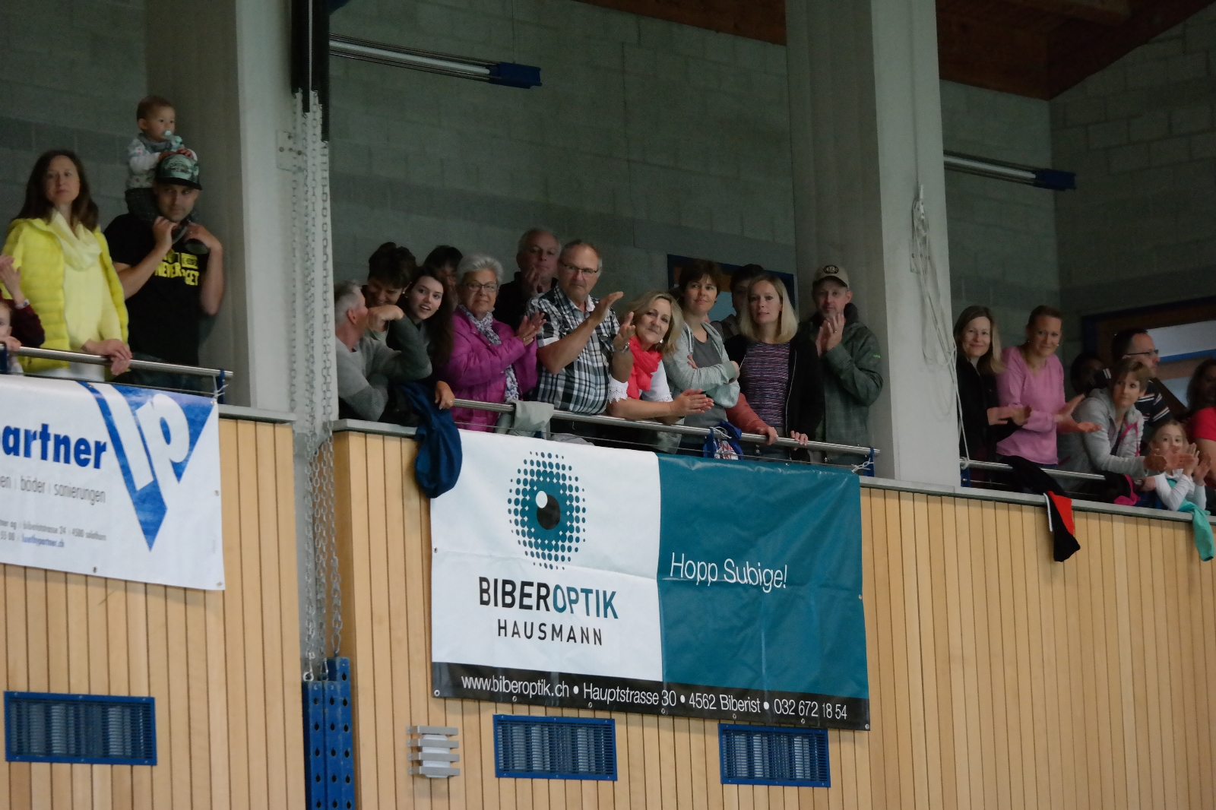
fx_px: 5403
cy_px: 405
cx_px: 608
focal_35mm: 160
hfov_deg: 12.8
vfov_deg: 8.6
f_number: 5
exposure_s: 1/125
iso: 3200
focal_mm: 104
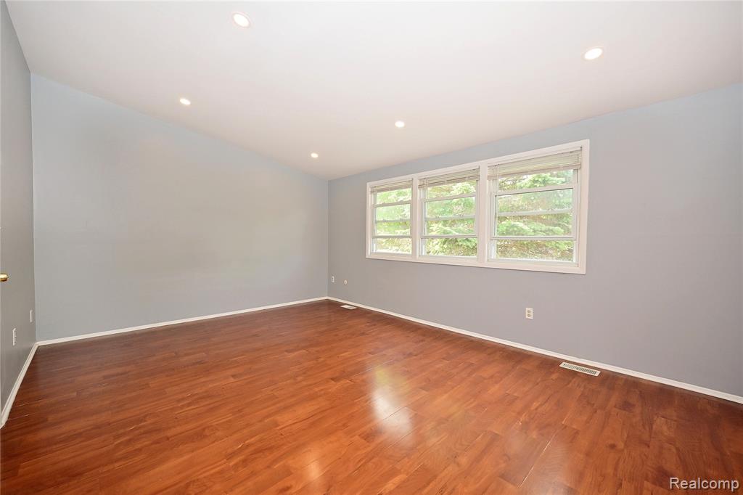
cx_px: 372
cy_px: 248
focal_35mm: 14
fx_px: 289
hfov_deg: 104.3
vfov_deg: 81.2
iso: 640
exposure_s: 1/60
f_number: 9
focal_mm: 14
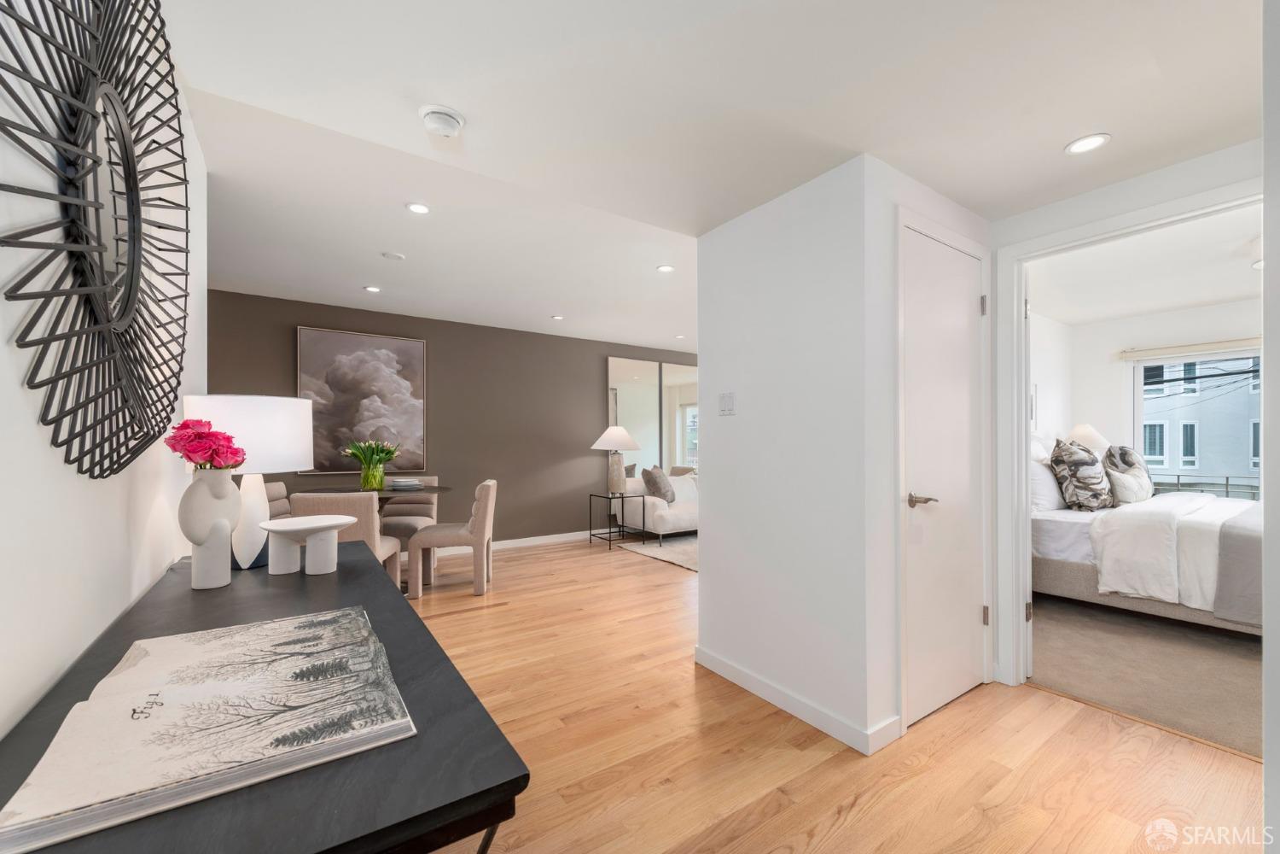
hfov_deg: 104.3
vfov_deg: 81.2
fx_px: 498
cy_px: 427
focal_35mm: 14
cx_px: 640
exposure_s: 1/250
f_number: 9
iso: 500
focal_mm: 14
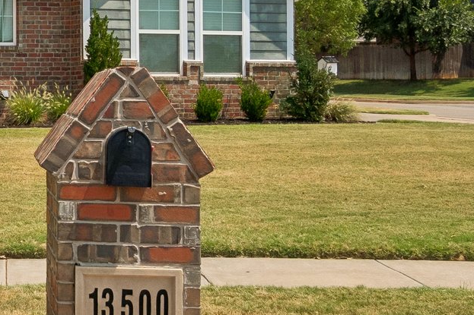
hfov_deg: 24.7
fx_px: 908
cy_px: -23
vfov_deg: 19.0
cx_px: -172
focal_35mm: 69
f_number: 10
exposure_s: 1/640
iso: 100
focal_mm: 14
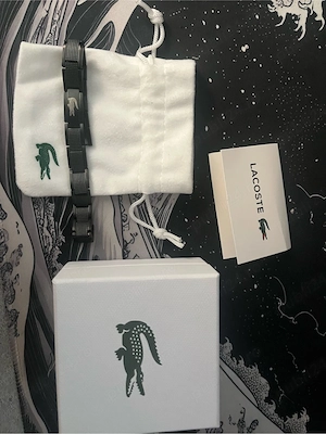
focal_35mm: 26
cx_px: 163
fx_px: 326
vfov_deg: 67.3
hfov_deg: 53.1
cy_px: 217
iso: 640
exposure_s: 1/40
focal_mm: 5.1
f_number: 1.6
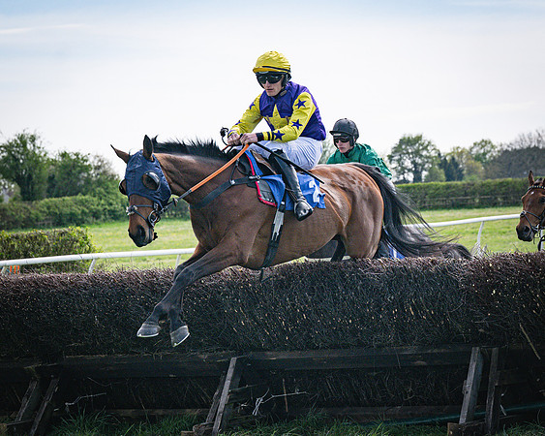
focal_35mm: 153
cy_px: 174
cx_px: 356
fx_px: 2472
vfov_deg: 10.1
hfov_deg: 12.6
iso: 400
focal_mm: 92
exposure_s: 1/4000
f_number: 5
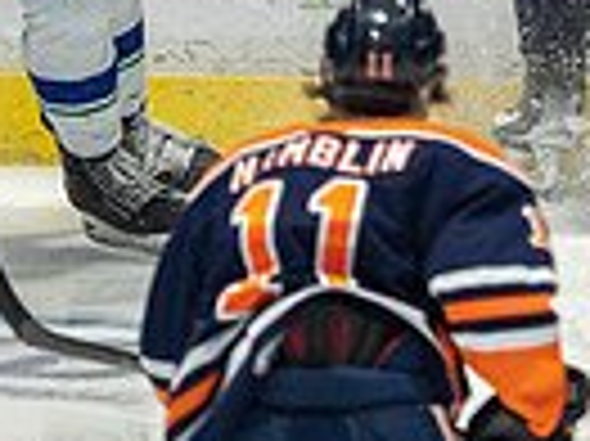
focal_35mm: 2552
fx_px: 43457
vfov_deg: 0.6
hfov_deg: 0.8
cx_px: 959
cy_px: -349
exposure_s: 1/640
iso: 1600
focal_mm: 600
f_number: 4
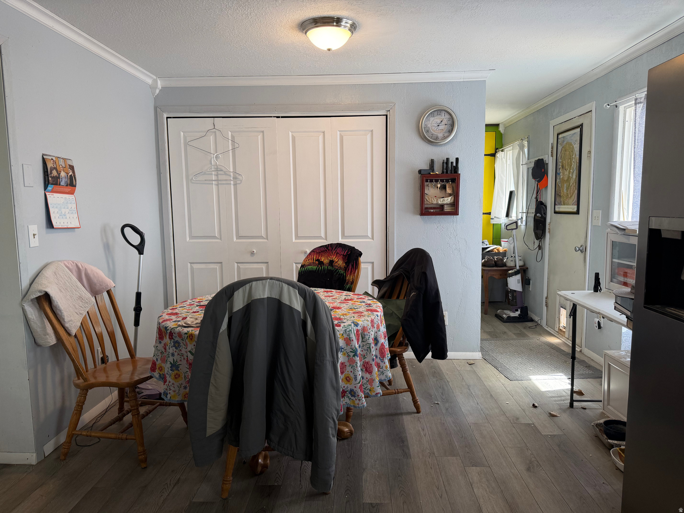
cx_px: 342
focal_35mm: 24
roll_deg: +1.7
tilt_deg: -6.4
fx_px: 474
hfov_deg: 71.6
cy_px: 256
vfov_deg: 56.8
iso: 80
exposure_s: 1/126
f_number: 1.78
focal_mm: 6.76
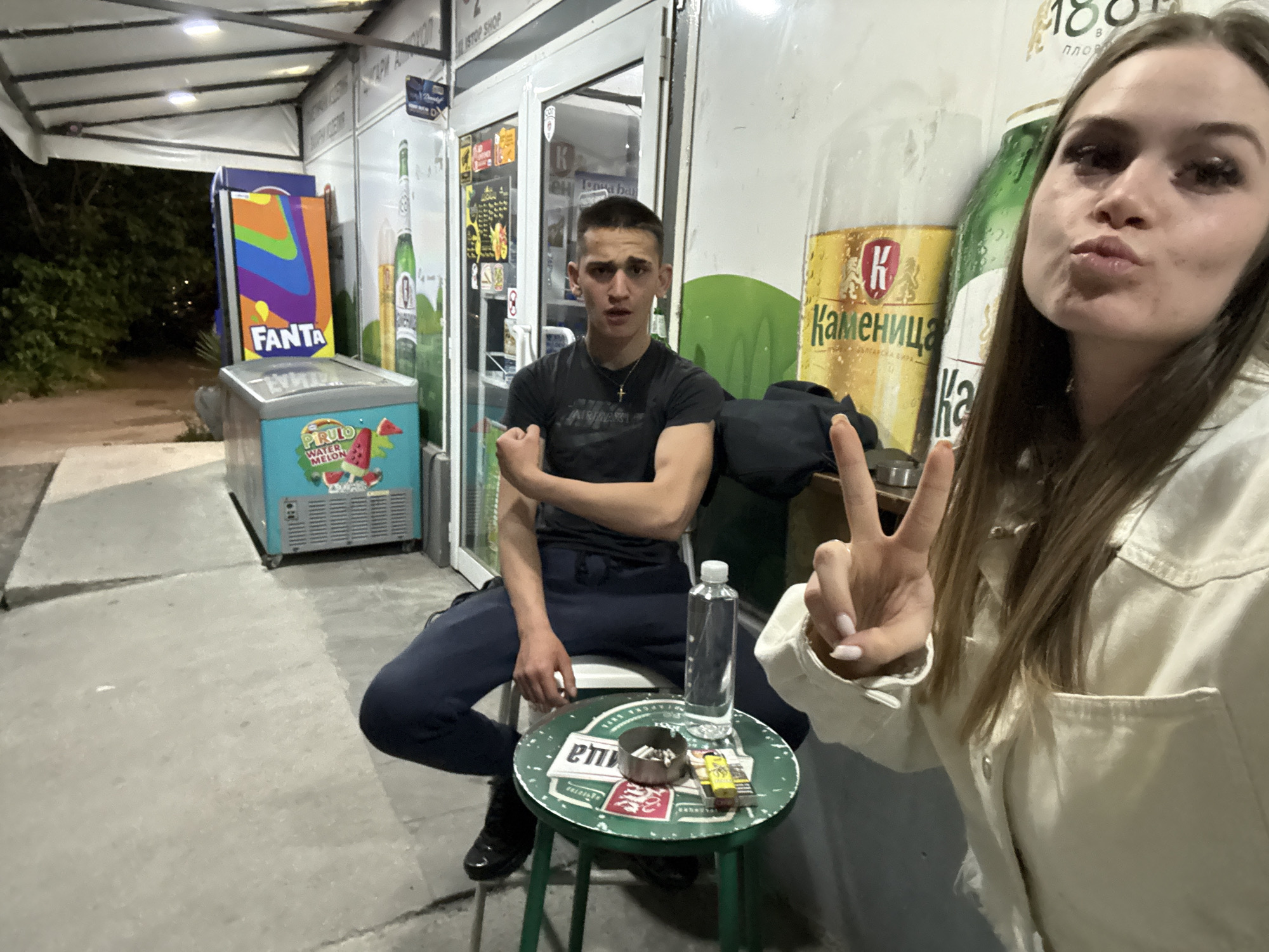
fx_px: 843
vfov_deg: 58.9
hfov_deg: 73.9
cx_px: 634
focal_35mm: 23
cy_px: 476
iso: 400
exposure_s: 1/25
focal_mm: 2.69
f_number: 1.9
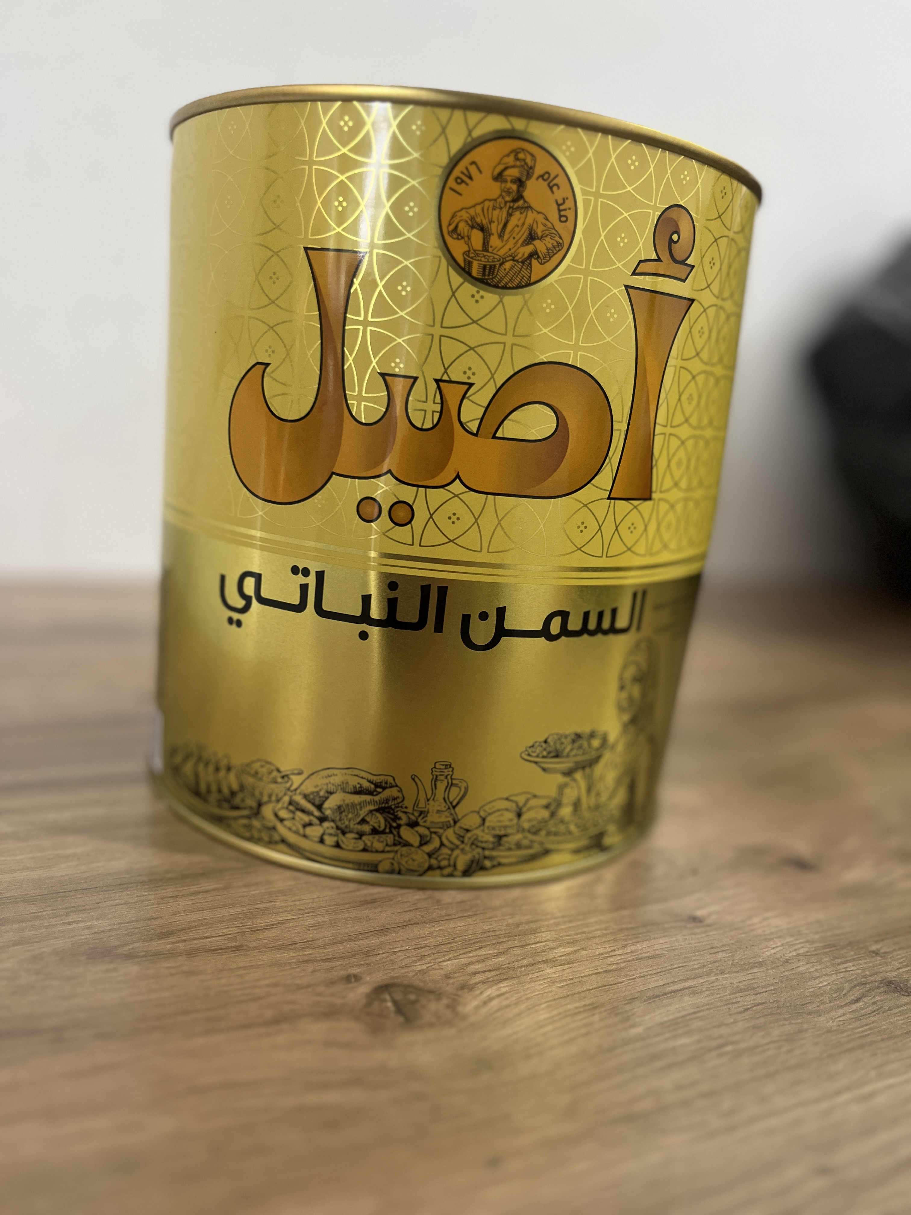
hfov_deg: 53.1
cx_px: 456
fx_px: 912
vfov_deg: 67.3
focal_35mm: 26
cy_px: 608
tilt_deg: -12.9
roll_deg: -6.1
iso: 200
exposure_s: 1/50
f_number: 1.6
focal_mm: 5.1
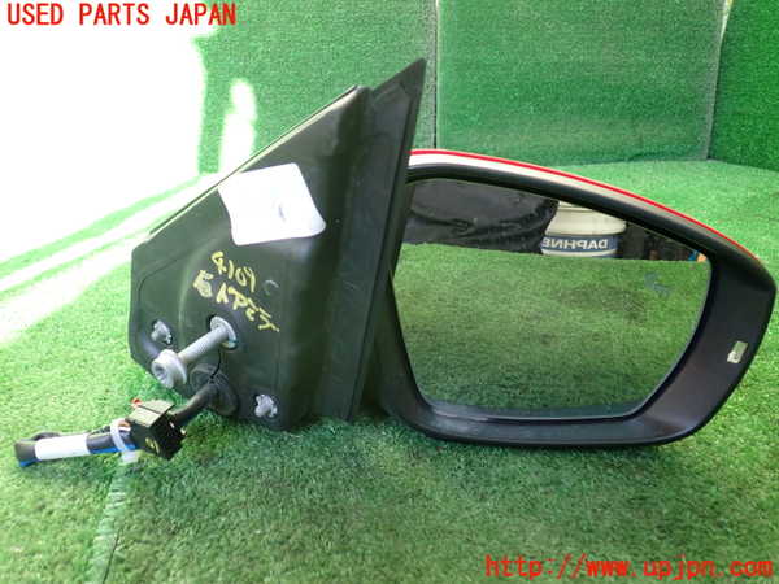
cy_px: 292
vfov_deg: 46.8
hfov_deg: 60.0
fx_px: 675
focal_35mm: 30
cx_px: 390
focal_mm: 5.4
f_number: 2.3
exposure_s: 1/80
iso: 200
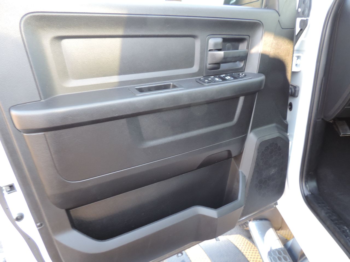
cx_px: 175
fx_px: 243
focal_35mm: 24
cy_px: 131
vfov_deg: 56.8
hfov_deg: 71.6
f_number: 3
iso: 280
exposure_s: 1/30
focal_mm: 4.3
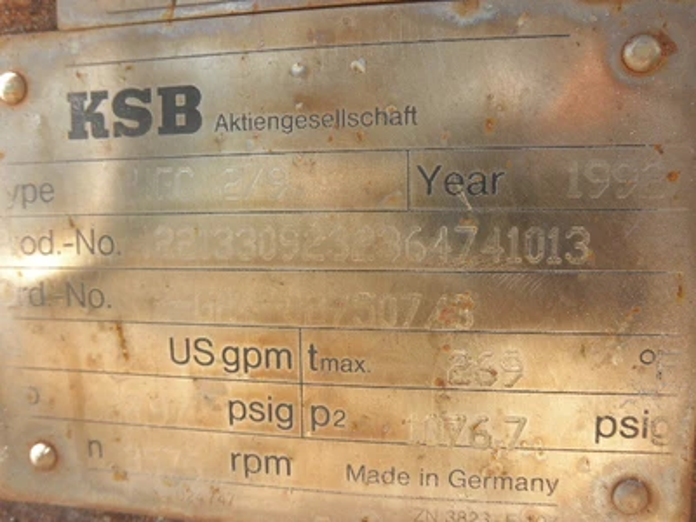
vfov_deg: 49.7
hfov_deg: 63.4
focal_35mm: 28
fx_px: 563
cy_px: 261
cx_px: 348
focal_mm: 5
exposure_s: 1/80
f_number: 3
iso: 64
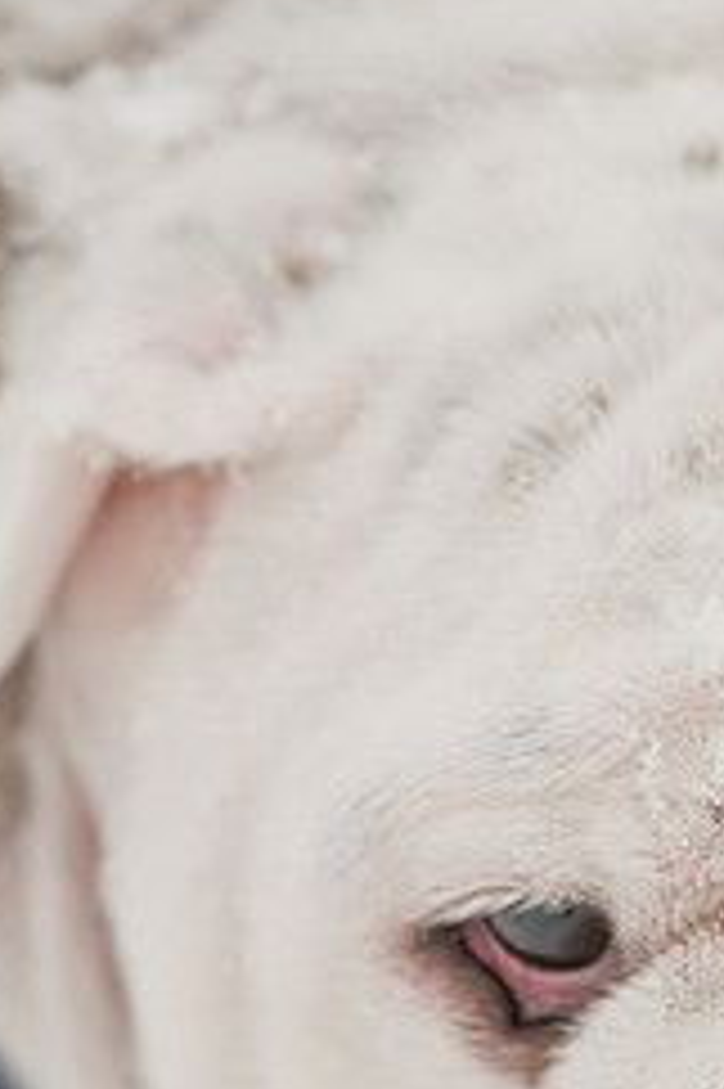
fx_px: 16826
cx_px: 353
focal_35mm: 557
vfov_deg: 3.7
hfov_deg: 2.5
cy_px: 598
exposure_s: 1/1000
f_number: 5.6
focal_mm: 200
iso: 200
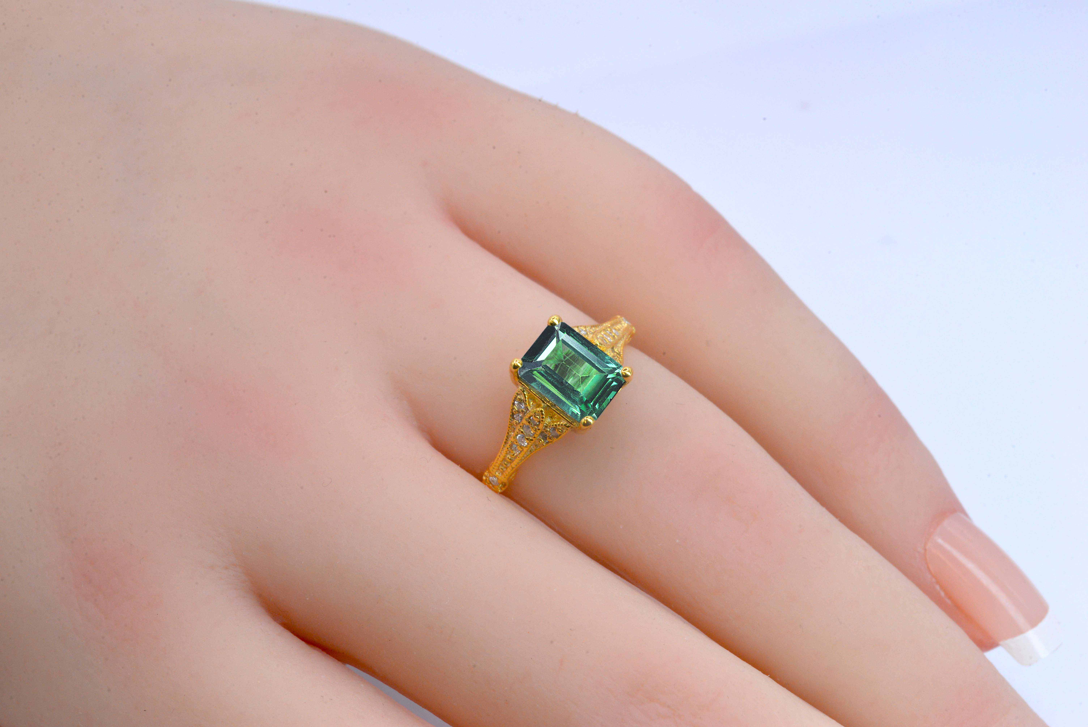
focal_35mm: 105
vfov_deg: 13.1
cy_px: 364
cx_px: 544
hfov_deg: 19.4
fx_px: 3174
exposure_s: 1/100
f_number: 16
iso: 1250
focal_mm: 105
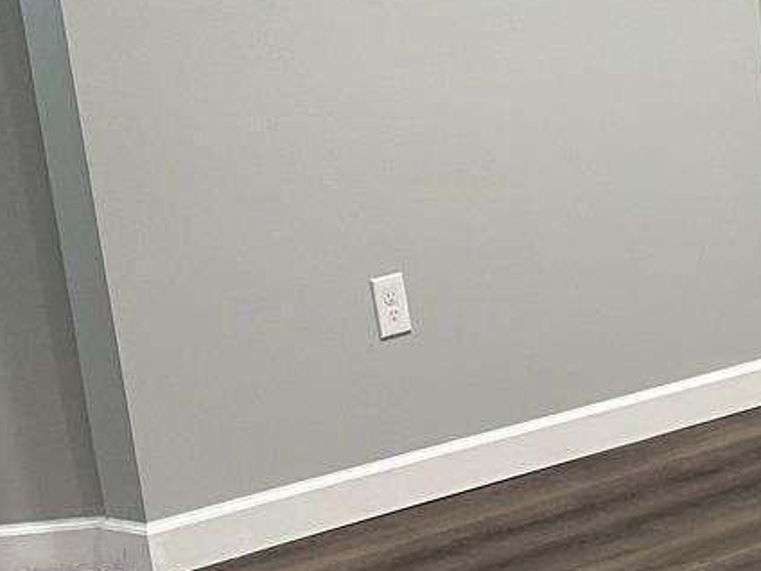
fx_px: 2550
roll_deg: +2.5
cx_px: 1285
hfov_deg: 15.1
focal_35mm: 116
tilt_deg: -15.8
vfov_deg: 12.7
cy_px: 533
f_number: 1.78
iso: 160
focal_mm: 6.86
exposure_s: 1/60
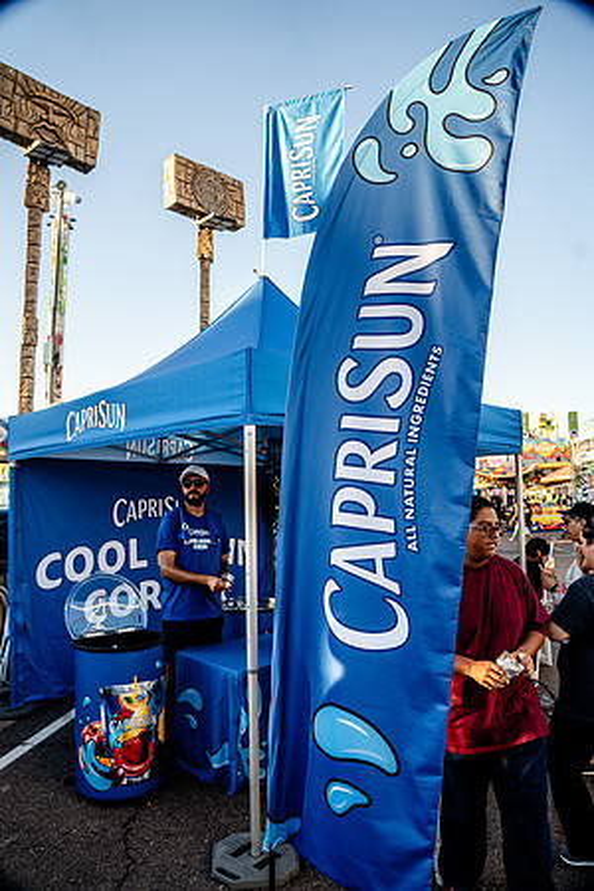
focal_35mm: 24
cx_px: 297
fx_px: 594
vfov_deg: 73.7
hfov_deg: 53.1
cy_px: 446
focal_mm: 24
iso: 100
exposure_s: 1/160
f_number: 4
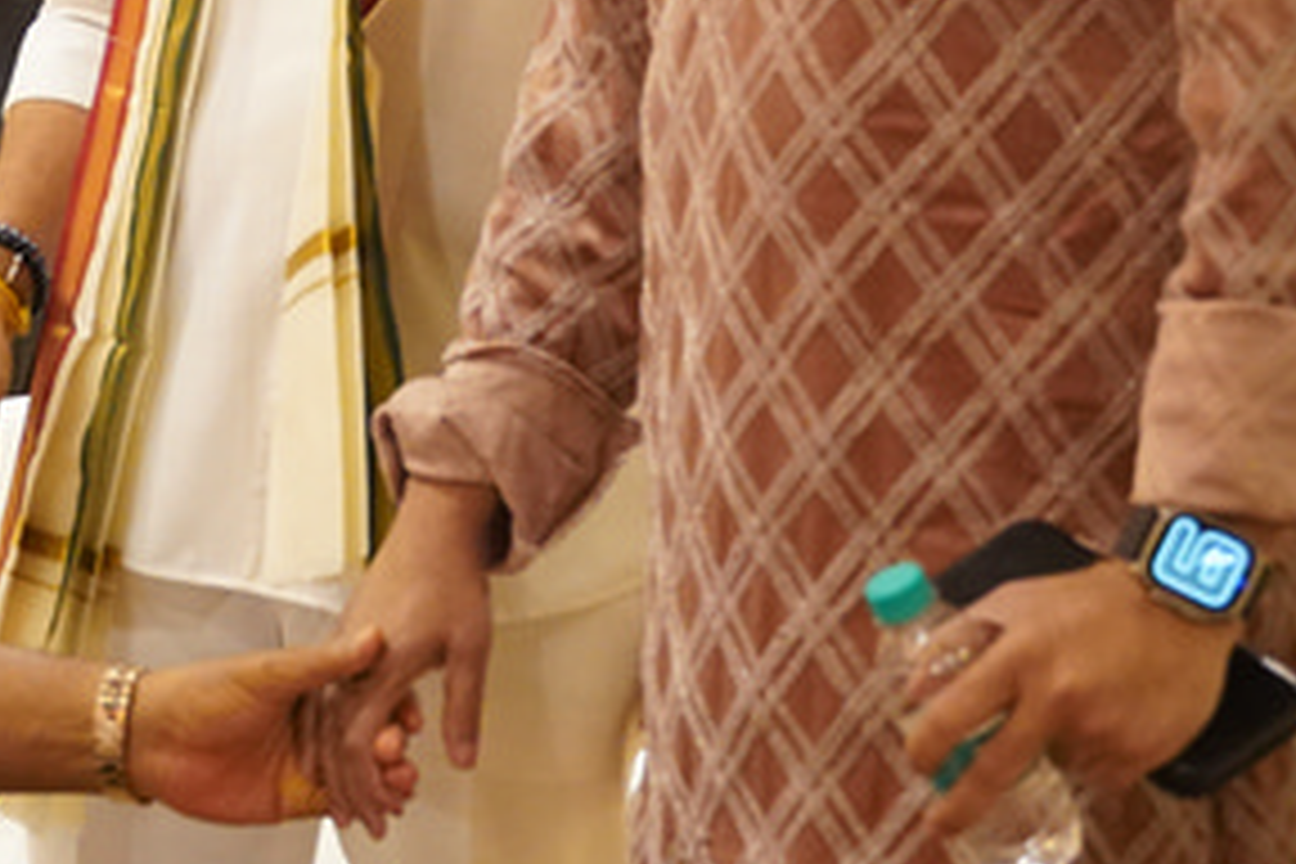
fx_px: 4176
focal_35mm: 116
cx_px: -83
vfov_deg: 11.8
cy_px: 180
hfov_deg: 17.1
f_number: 3.2
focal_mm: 31
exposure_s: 1/160
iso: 5000
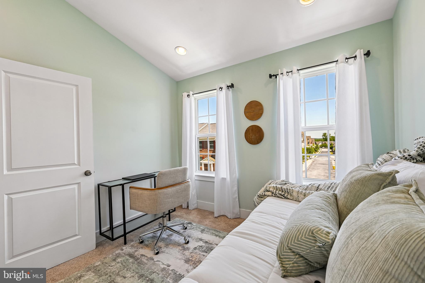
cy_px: 142
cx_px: 212
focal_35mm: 14
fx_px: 165
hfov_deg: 104.3
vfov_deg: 81.2
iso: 100
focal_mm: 14
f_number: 8
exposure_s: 1/40
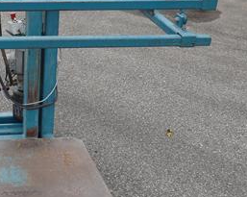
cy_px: 95
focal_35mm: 73
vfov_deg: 20.9
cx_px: 12
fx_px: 533
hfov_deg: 25.1
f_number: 5
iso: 100
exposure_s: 1/200
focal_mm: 15
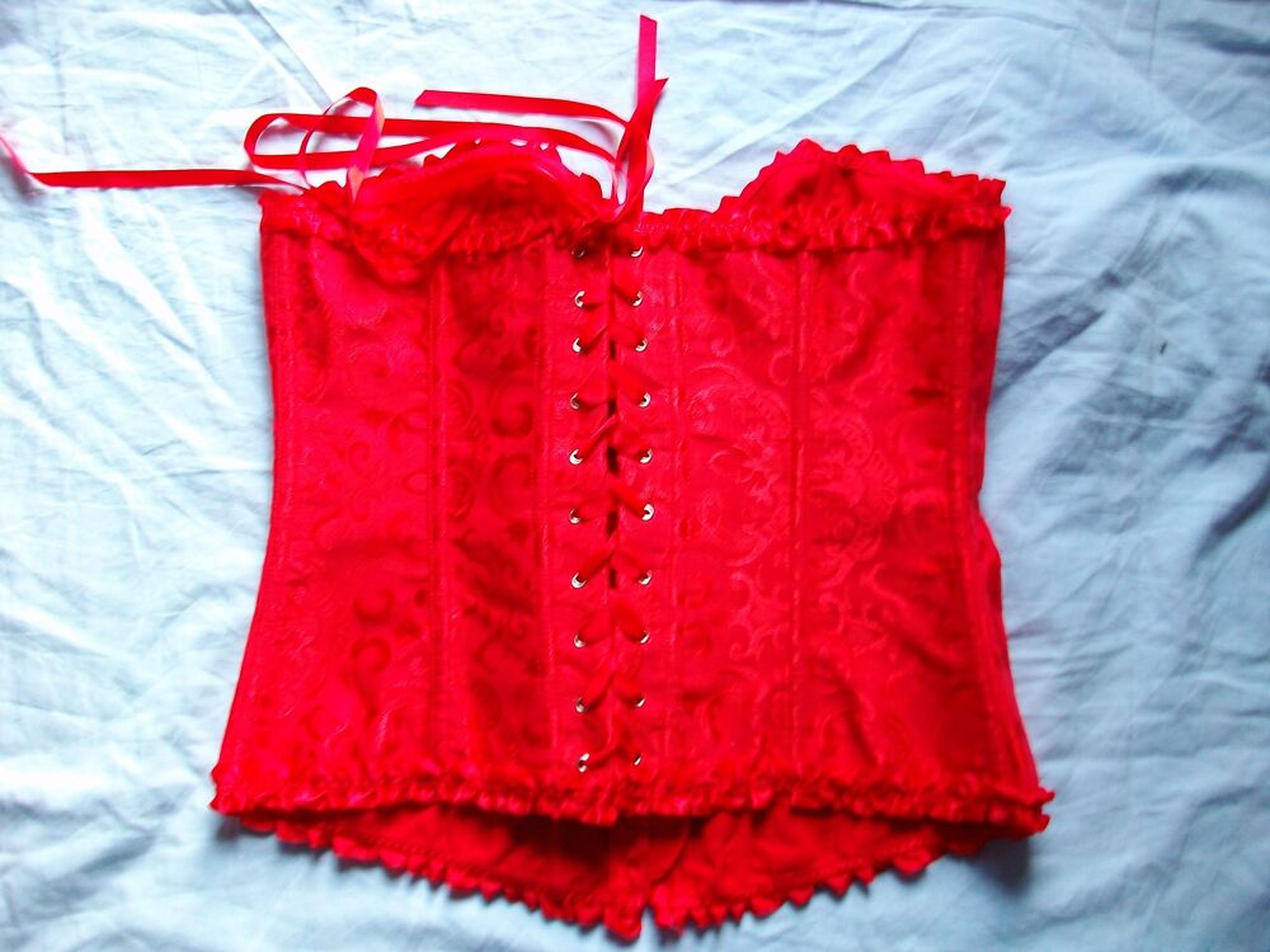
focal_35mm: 32
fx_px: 1174
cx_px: 635
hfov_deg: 56.8
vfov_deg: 44.2
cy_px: 476
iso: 80
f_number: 2.9
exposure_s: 1/8.14
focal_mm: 5.7
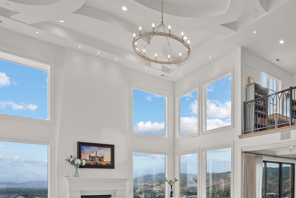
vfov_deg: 40.1
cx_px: 218
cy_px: 182
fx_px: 247
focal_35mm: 30
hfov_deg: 59.0
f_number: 8
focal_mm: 16
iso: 500
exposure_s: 1/13
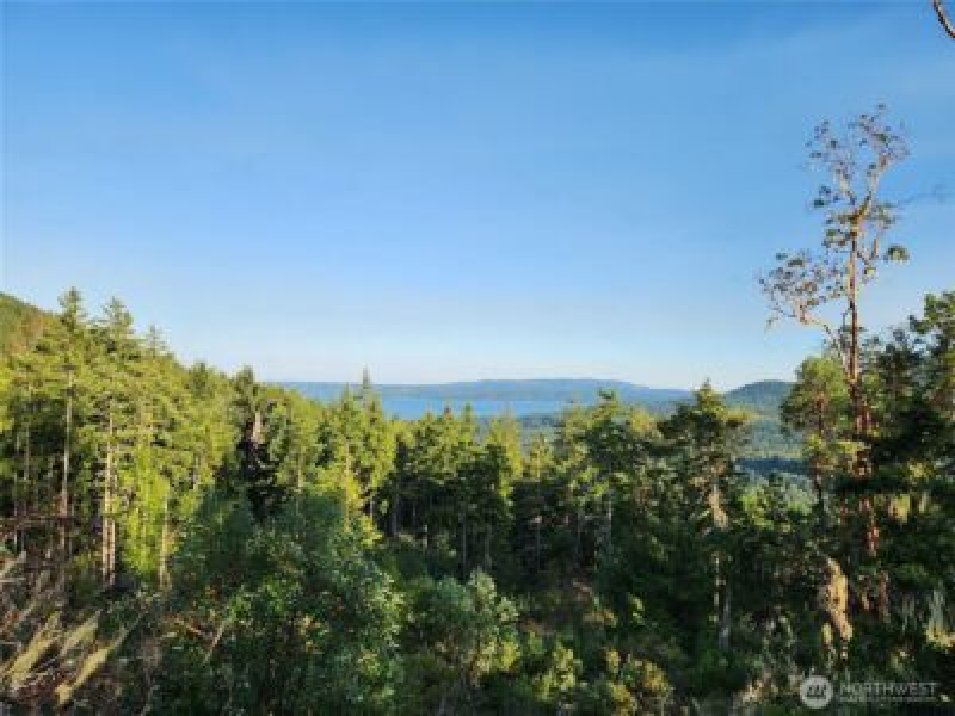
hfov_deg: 73.9
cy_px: 358
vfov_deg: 58.9
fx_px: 635
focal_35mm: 23
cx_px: 478
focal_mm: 5.4
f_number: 1.8
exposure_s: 1/850
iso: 20
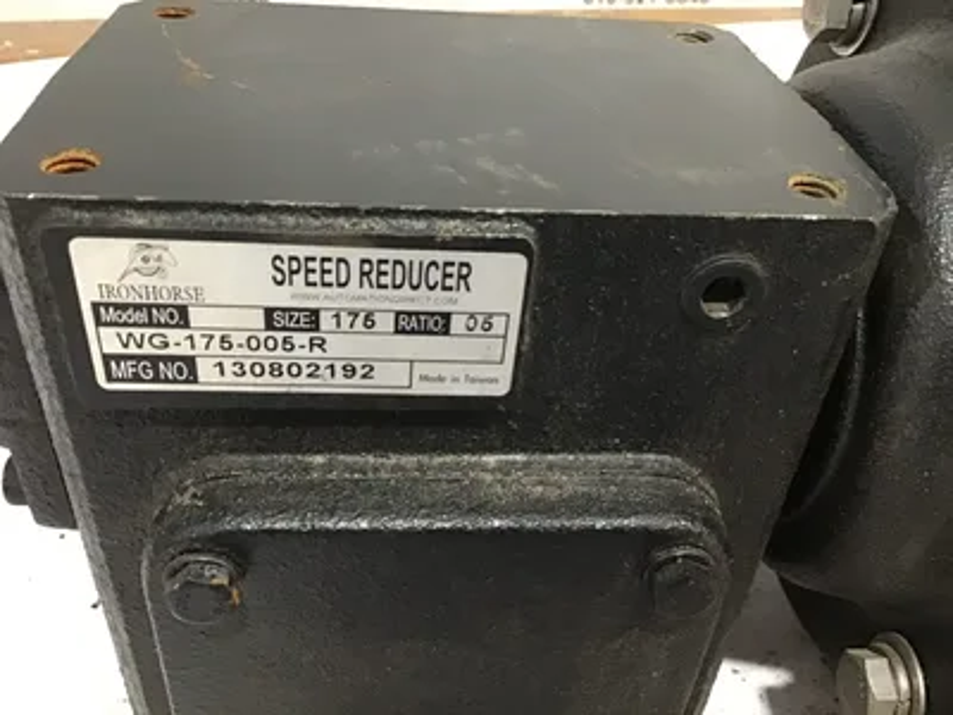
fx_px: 853
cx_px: 476
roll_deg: -1.9
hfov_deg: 58.4
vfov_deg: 45.4
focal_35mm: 31
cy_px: 358
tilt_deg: -37.7
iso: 250
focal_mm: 3.3
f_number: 2.4
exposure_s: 1/17
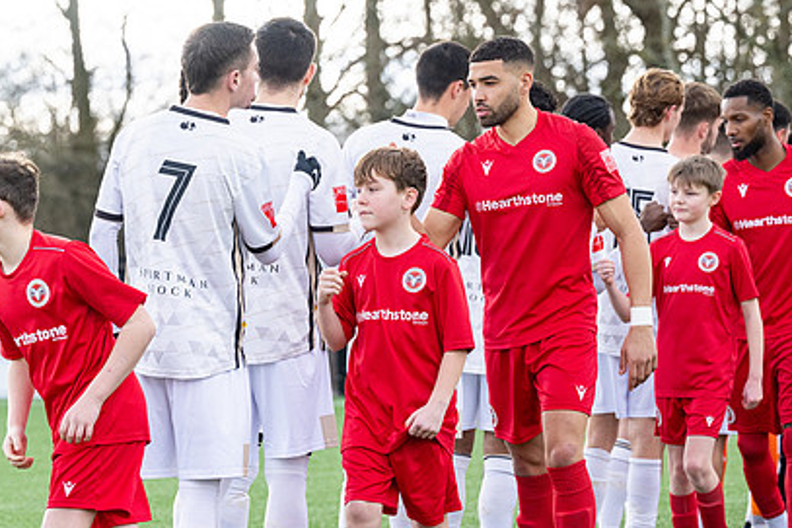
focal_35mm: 161
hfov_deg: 12.8
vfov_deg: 8.5
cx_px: 313
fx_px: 3540
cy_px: 375
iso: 800
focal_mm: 102
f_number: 4
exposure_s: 1/1600
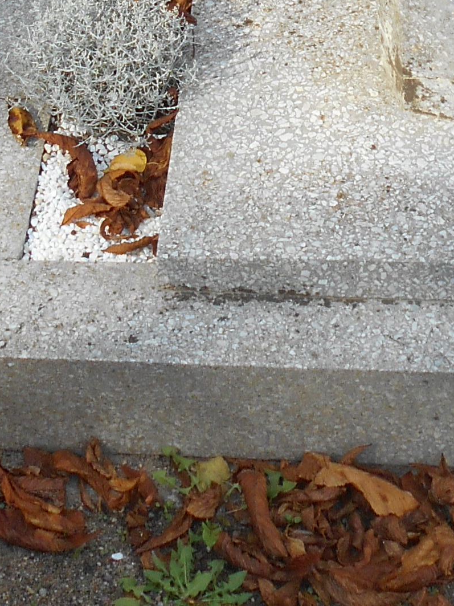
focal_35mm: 103
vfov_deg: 17.9
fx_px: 1802
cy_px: -178
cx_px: 253
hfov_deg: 14.4
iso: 80
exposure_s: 1/250
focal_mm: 5.1
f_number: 3.4
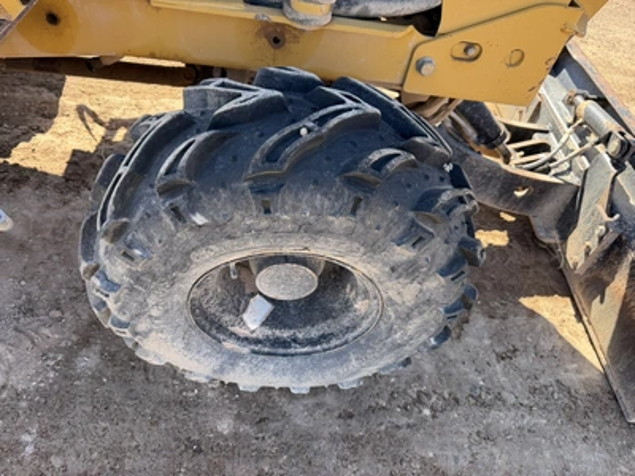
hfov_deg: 71.6
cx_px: 318
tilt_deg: -46.9
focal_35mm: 24
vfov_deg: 56.8
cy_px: 238
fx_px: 440
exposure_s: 1/831
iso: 100
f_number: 1.78
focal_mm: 6.76
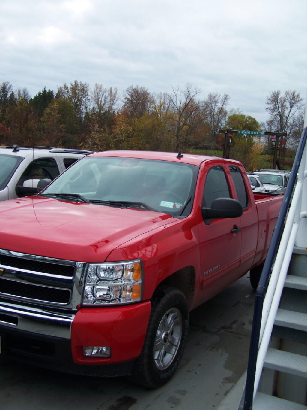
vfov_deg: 49.0
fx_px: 449
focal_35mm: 38
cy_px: 205
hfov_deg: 37.7
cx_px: 154
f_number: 2.8
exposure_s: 1/640
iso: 80
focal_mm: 6.3
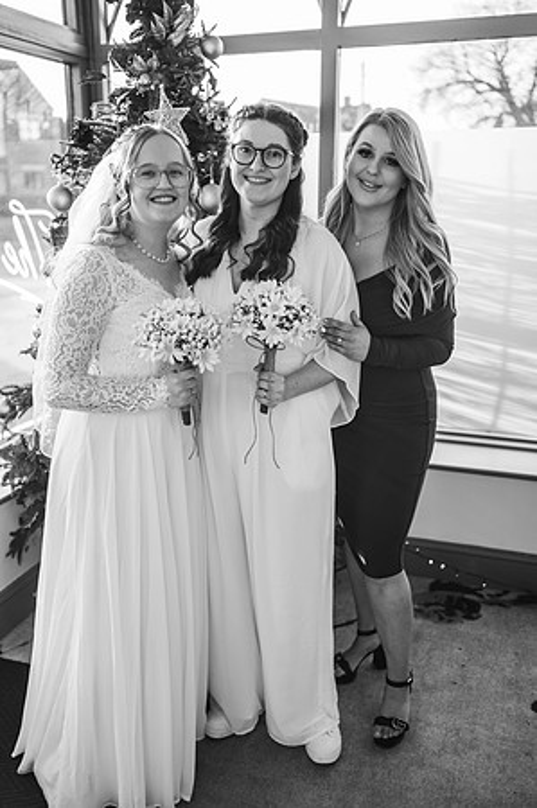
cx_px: 268
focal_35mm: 35
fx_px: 785
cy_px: 404
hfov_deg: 37.8
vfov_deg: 54.5
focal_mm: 35
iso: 110
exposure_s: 1/200
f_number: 1.8
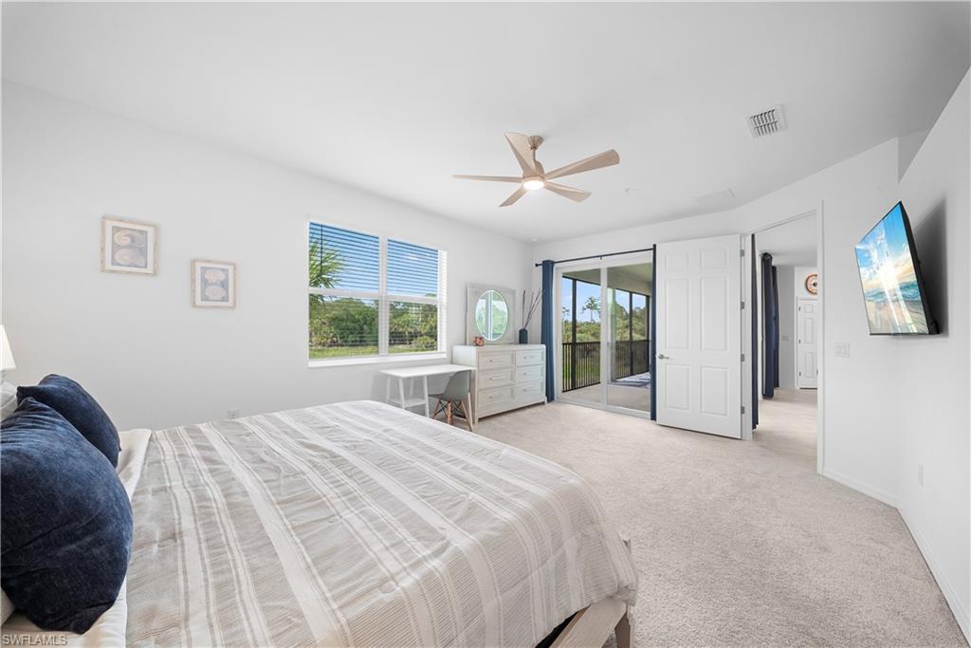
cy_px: 324
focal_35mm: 12
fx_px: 324
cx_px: 486
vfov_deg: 90.0
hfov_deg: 112.6
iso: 2000
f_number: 11
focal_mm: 12
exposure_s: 1/6
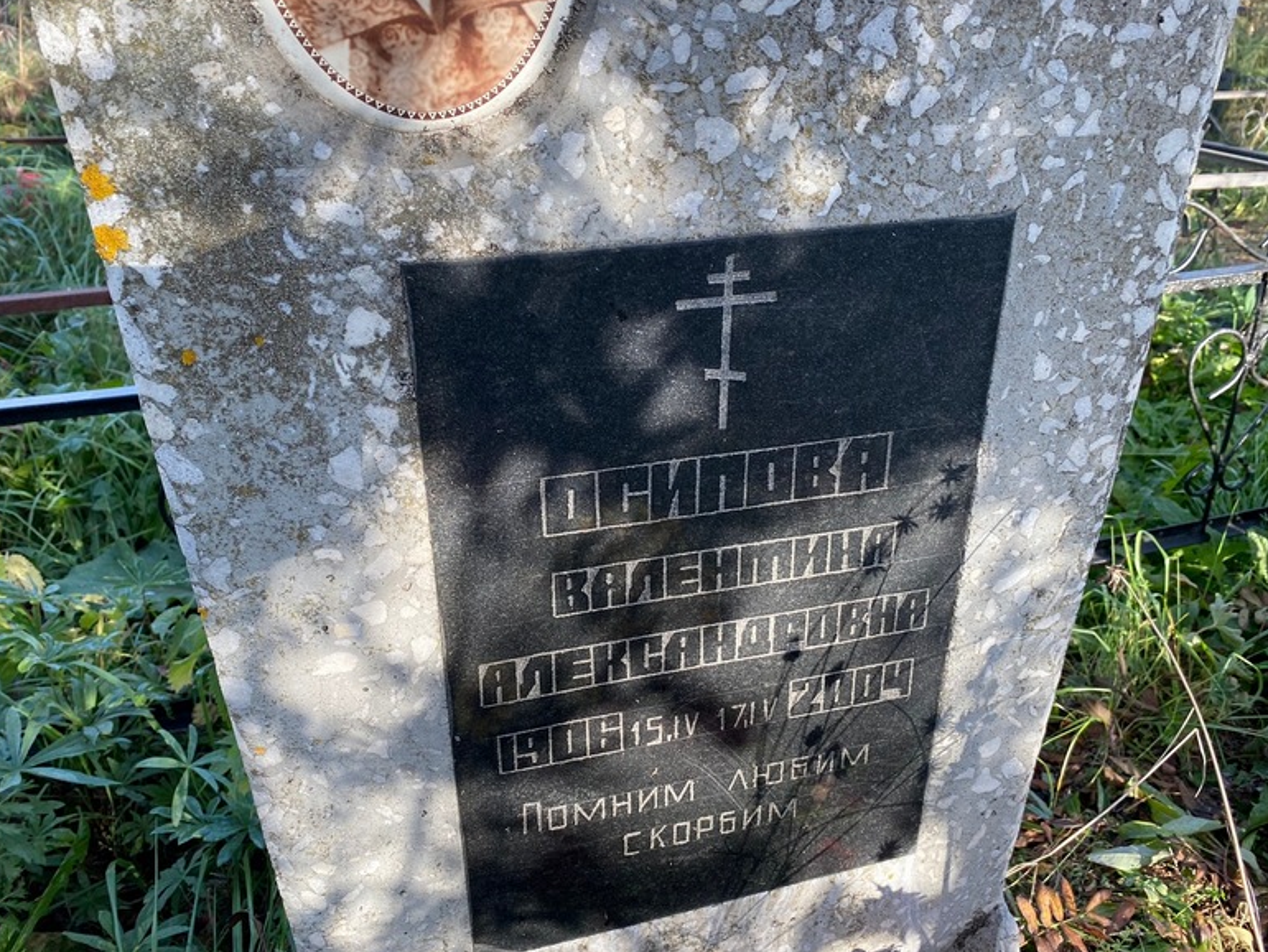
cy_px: 474
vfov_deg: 51.4
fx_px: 989
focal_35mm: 27
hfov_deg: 65.3
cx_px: 639
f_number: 1.8
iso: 32
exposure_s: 1/280
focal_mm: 4.25
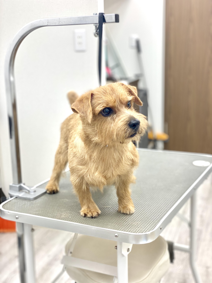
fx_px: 425
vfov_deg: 36.8
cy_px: 142
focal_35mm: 52
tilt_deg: -11.8
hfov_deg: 28.0
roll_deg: +1.1
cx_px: 106
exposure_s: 1/100
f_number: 2
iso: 64
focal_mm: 6
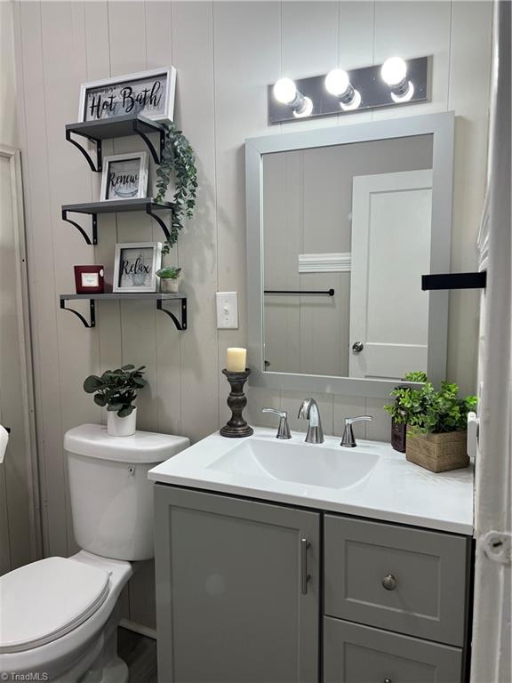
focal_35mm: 26
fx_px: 513
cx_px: 256
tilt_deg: -6.4
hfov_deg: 53.1
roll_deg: +1.7
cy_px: 342
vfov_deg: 67.3
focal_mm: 5.7
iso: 64
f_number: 1.5
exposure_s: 1/120
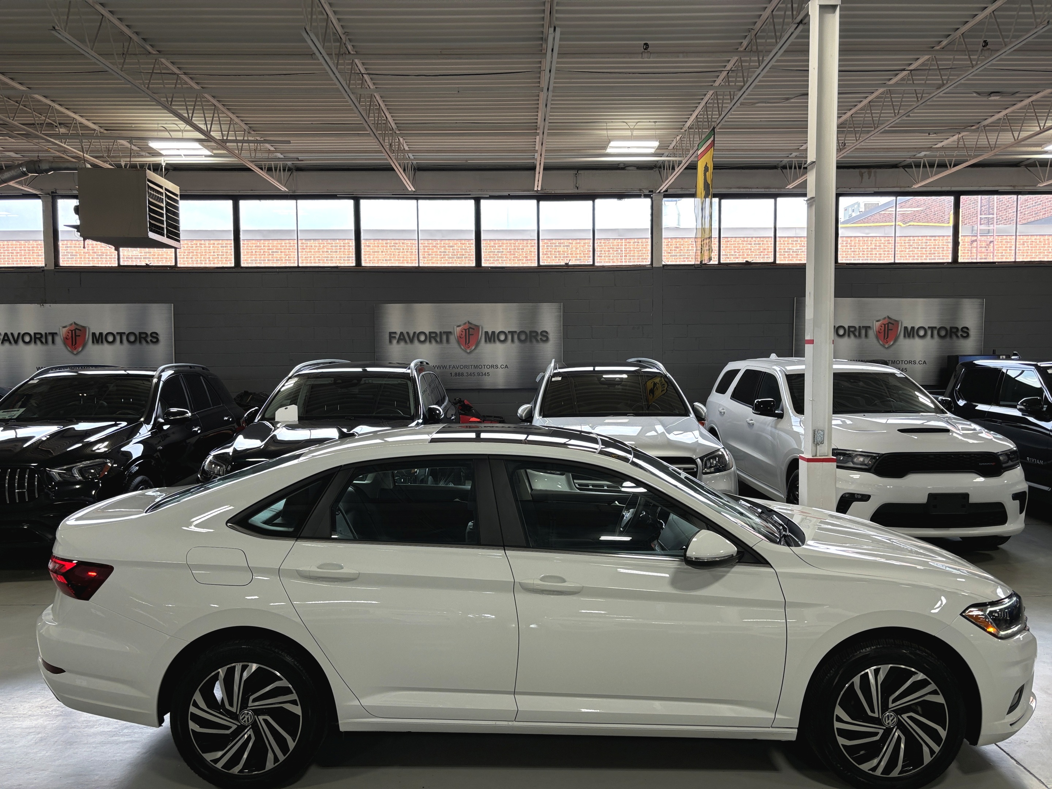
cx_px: 526
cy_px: 394
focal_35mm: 26
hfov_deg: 67.3
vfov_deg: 53.1
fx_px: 790
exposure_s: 1/145
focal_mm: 5.96
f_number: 1.6
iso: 50
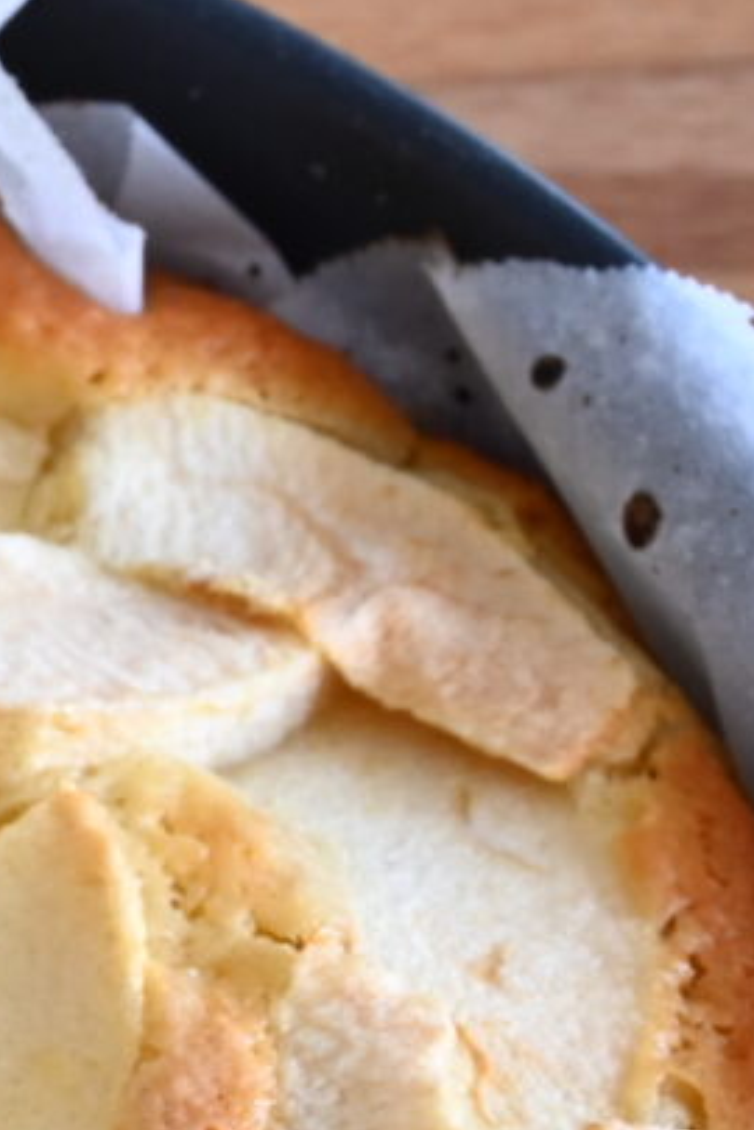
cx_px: -796
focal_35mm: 163
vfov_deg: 12.4
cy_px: 1264
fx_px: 5121
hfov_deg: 8.0
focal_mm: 29
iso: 320
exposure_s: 1/15
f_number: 6.3
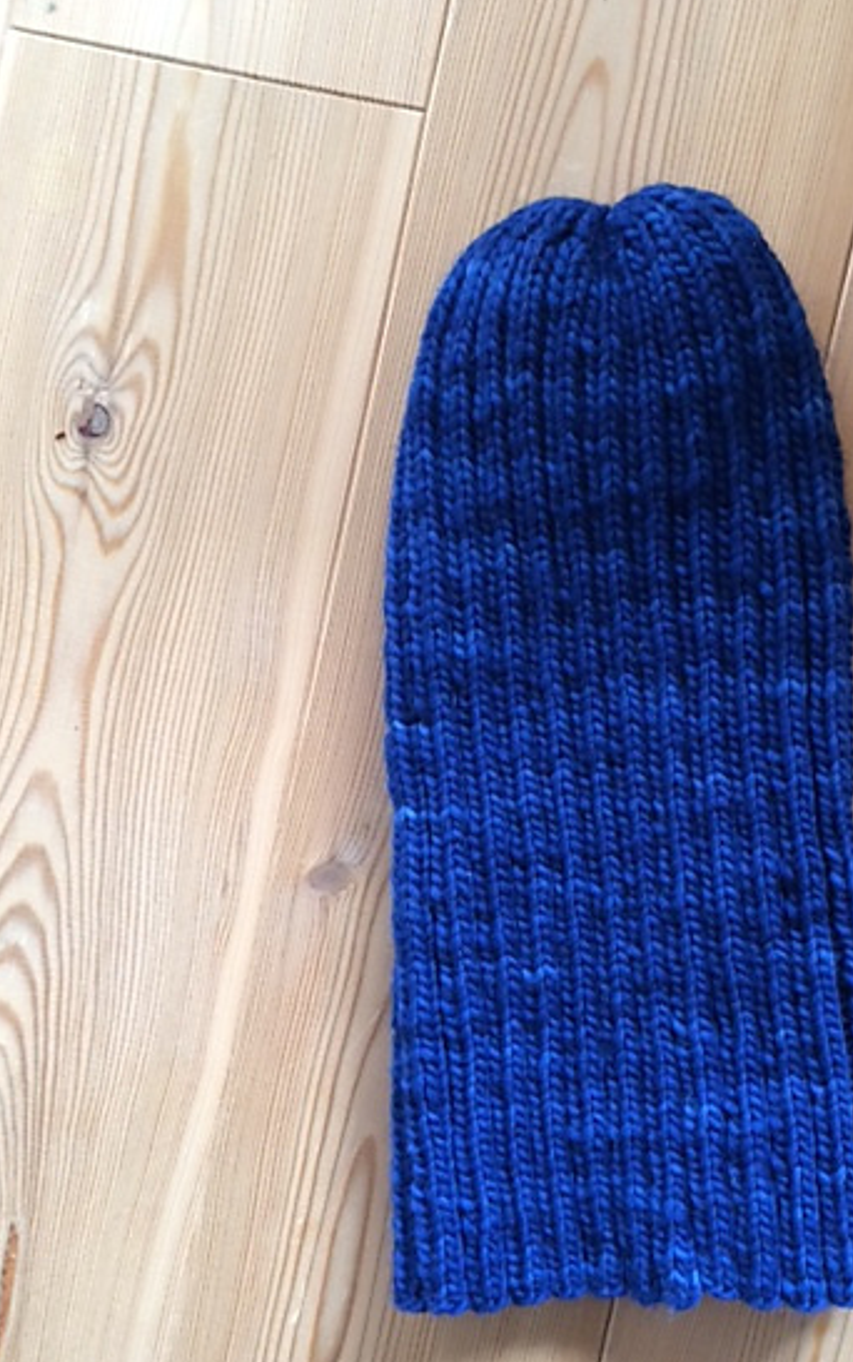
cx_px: 574
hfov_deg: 35.0
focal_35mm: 36
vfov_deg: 53.9
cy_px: 738
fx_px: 1337
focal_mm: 4.15
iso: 125
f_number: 2.2
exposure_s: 1/30
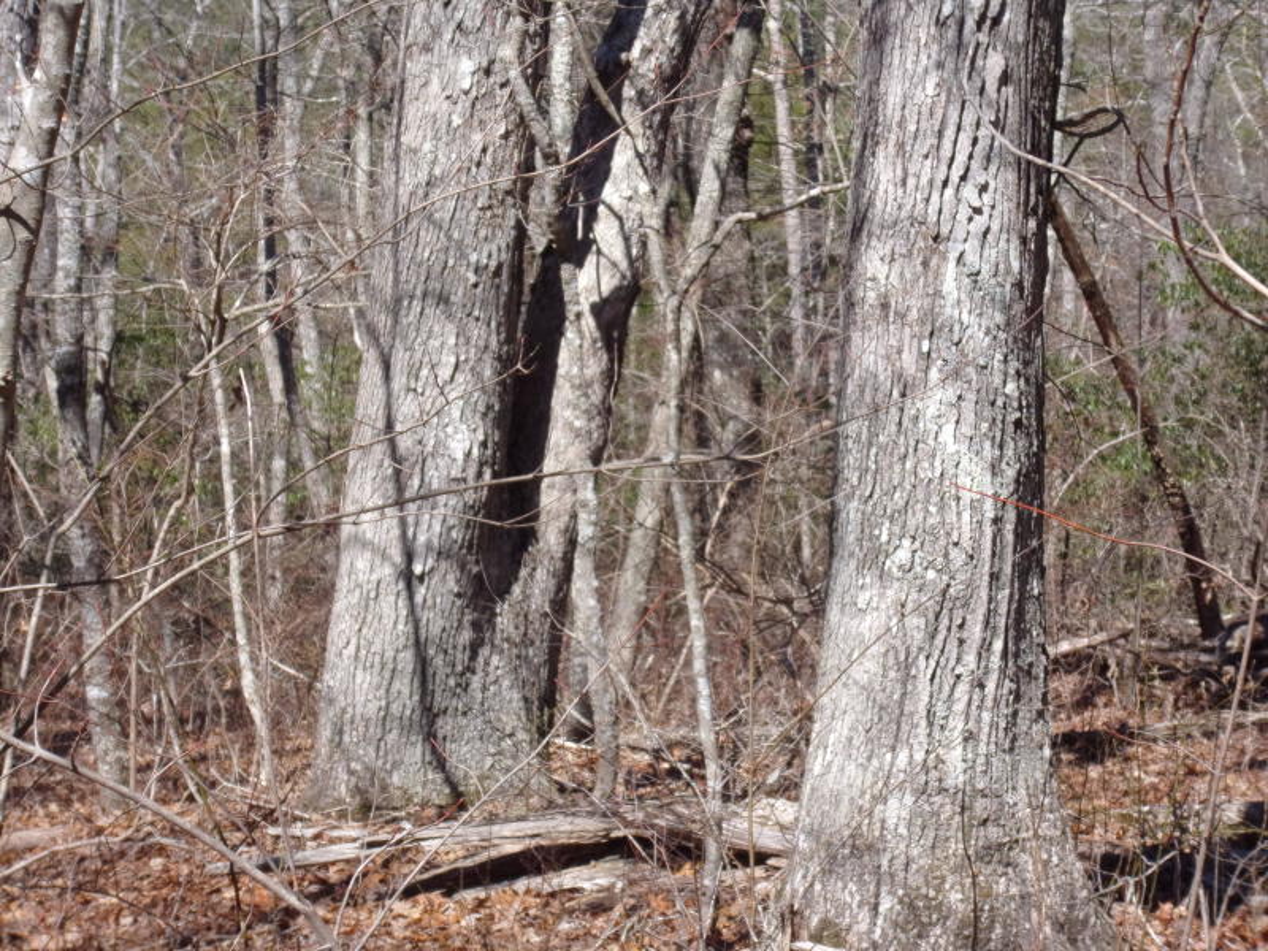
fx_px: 3297
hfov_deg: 21.8
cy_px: 476
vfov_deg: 16.4
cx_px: 634
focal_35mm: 90
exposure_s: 1/320
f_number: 5
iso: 80
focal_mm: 16.2
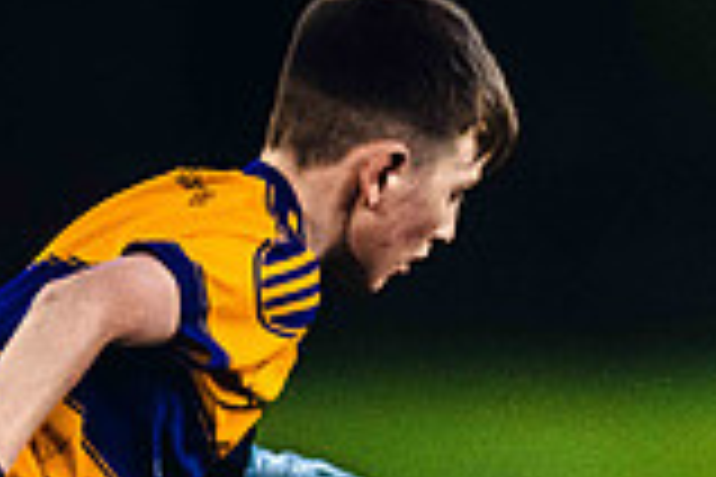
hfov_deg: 1.2
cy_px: 615
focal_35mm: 1662
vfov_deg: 0.8
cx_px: 1149
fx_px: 33053
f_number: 2.8
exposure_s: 1/500
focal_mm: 400
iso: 4000
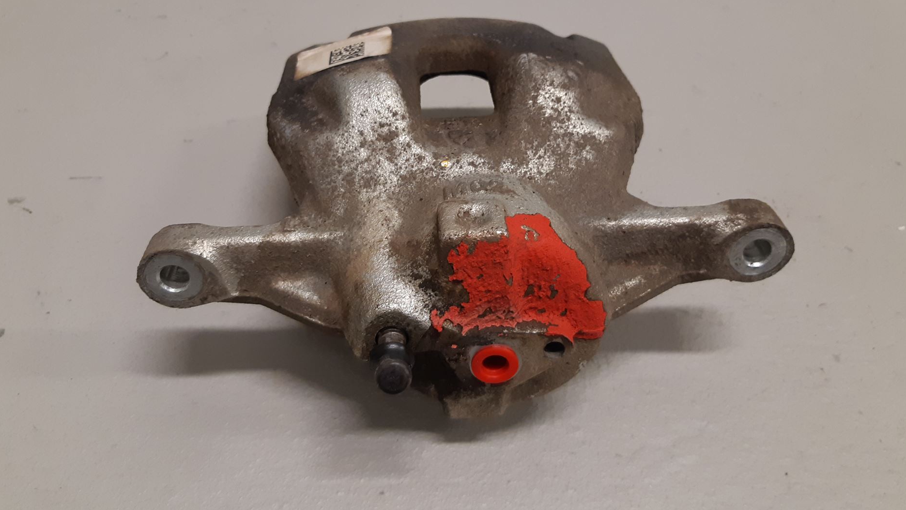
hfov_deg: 62.6
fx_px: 745
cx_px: 447
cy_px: 185
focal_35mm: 31
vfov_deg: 37.5
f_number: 1.7
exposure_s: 1/50
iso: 160
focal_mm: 3.93
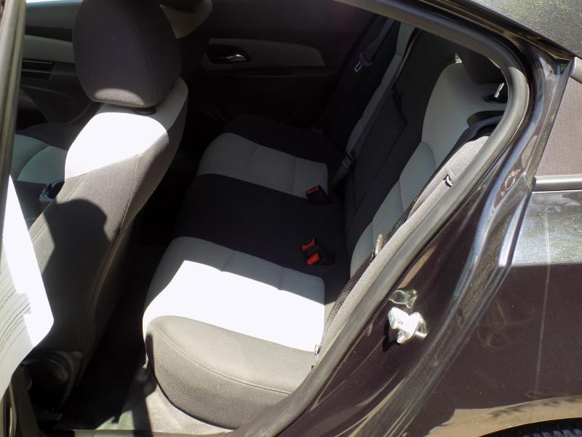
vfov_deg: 38.7
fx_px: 622
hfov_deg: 50.1
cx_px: 291
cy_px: 218
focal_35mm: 37
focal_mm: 6.6
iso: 80
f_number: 3.5
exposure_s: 1/100
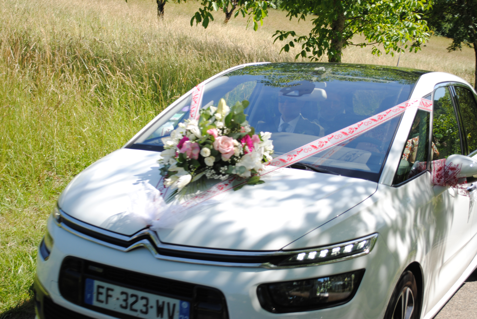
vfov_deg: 25.1
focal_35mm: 54
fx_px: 716
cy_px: 160
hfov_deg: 36.8
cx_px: 238
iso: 100
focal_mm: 36
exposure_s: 1/250
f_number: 8
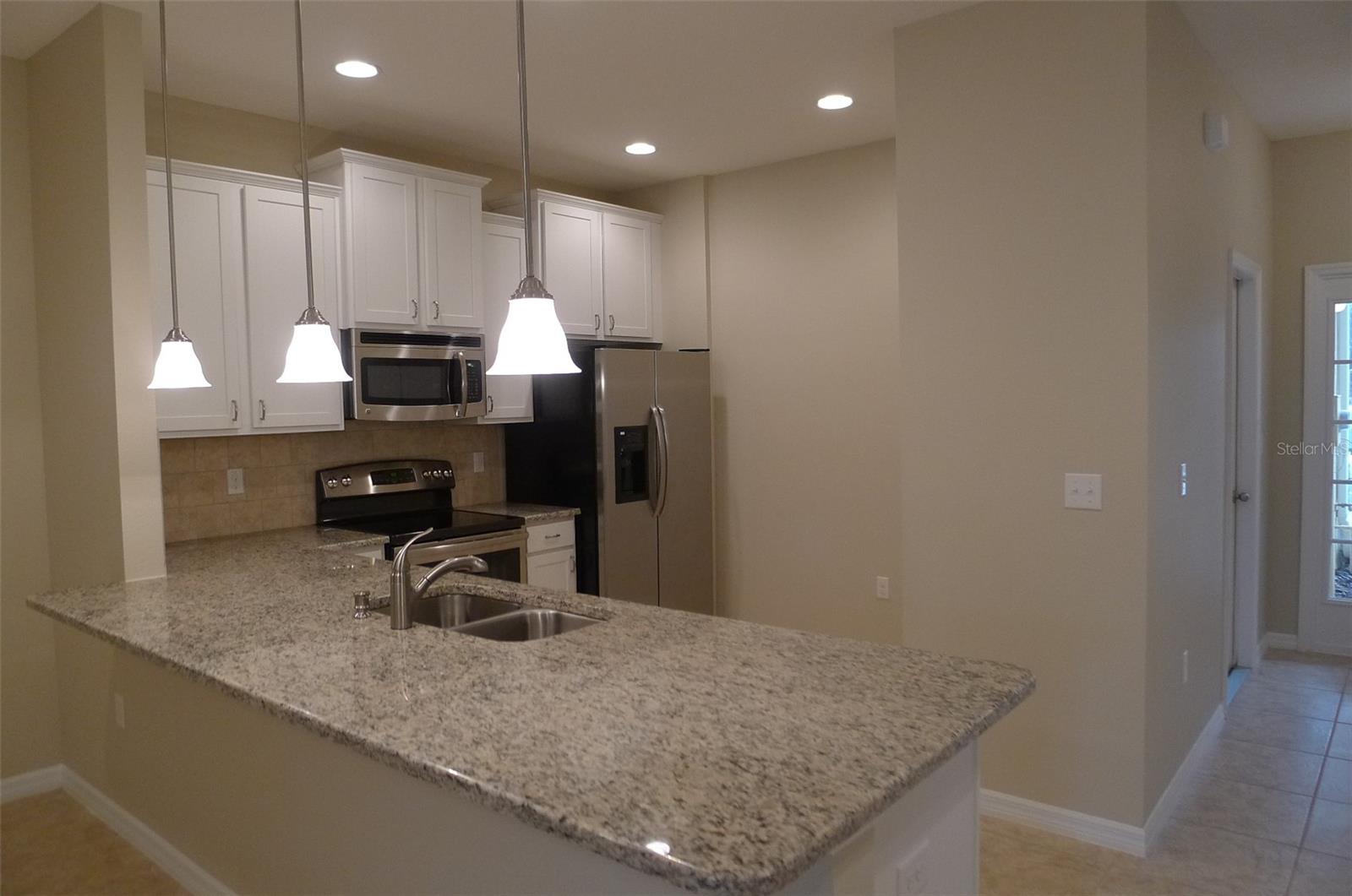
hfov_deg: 73.8
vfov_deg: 53.0
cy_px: 448
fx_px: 900
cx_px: 676
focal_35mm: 24
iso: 250
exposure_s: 1/60
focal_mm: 5.1
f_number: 2
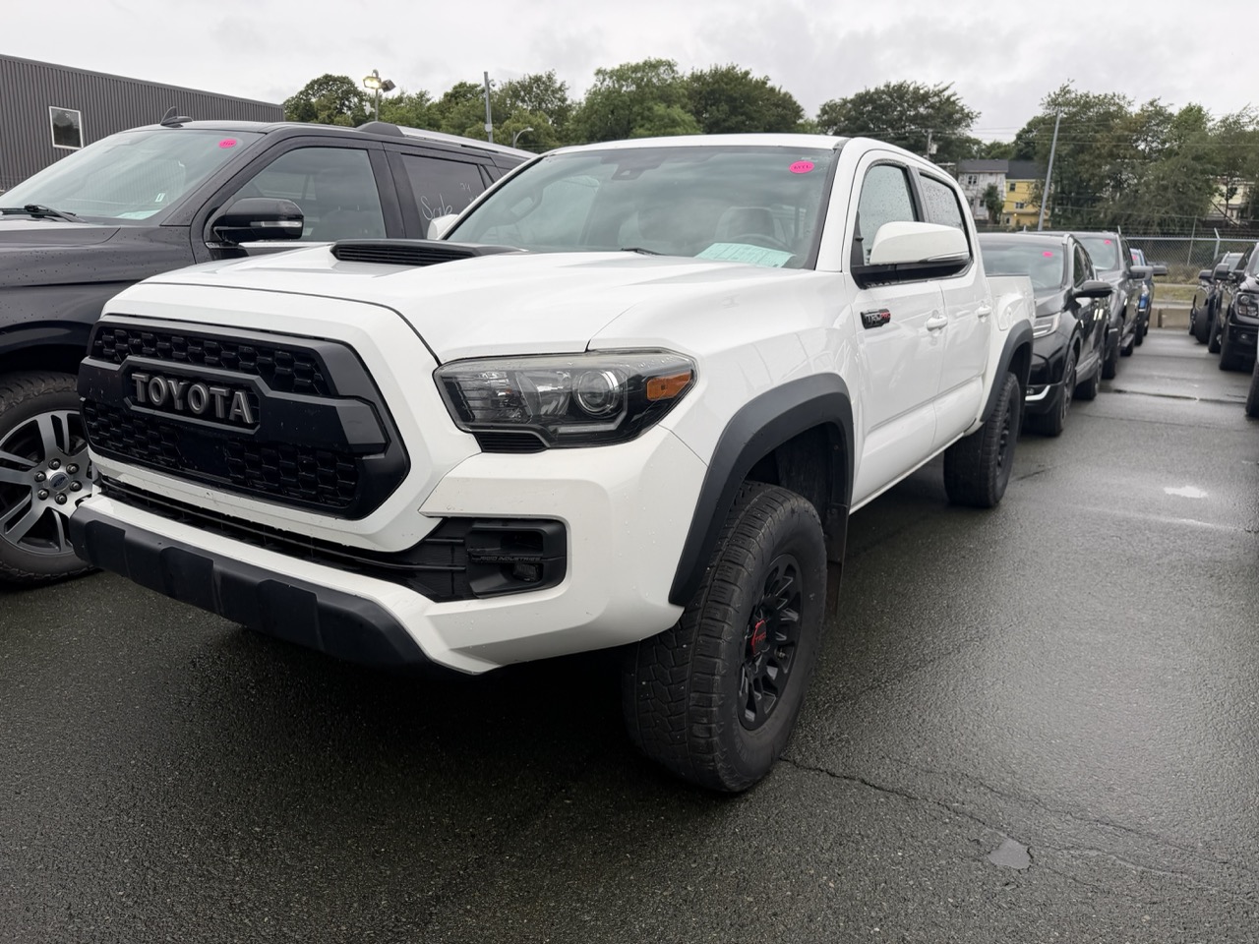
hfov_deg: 71.6
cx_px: 630
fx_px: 873
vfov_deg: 56.8
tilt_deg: -9.7
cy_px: 472
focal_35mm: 24
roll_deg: +0.1
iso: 80
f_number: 1.78
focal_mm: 6.76
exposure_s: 1/627
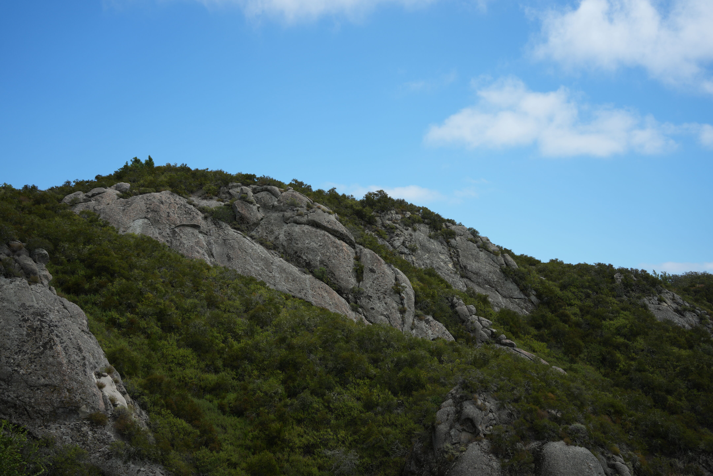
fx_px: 990
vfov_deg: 27.0
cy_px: 238
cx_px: 356
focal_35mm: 50
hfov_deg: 39.6
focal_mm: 50
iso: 160
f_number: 4.5
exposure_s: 1/1250
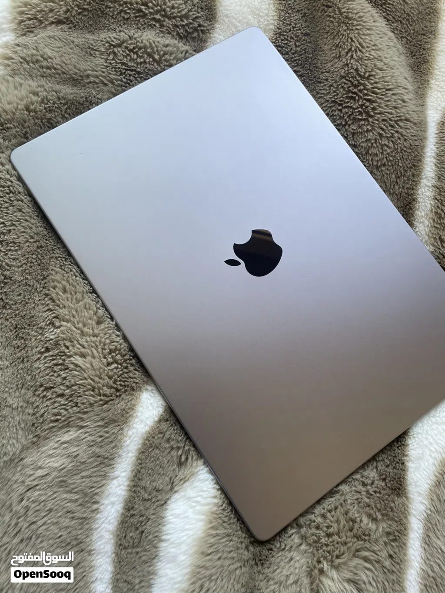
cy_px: 296
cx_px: 222
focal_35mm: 26
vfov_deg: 67.3
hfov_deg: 53.1
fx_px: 446
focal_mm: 4.2
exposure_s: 1/121
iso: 64
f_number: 1.6
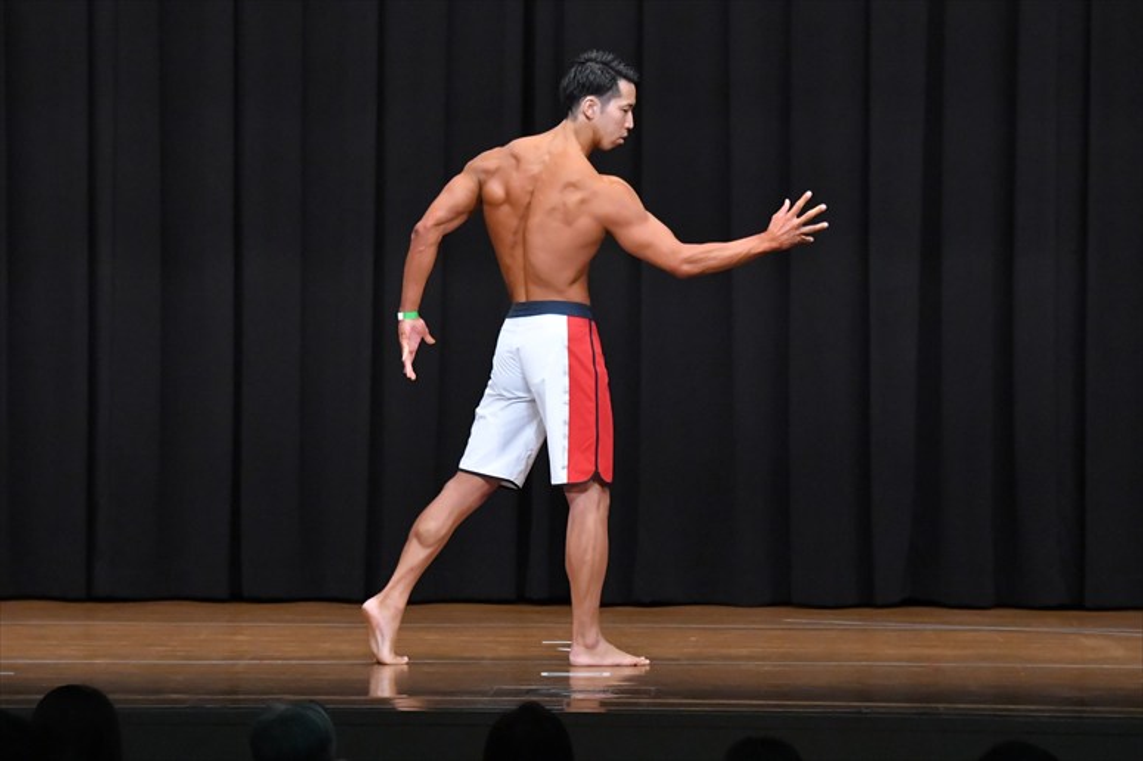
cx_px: 572
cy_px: 380
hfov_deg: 10.2
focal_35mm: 202
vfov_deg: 6.8
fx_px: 6410
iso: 8000
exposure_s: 1/400
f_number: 5.6
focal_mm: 135
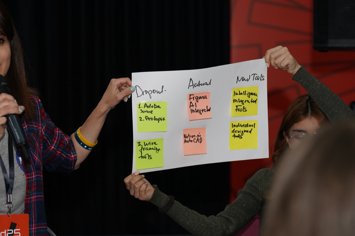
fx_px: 1065
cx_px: 121
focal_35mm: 108
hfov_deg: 18.9
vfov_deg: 12.7
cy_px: 138
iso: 800
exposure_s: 1/250
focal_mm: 70
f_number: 3.2
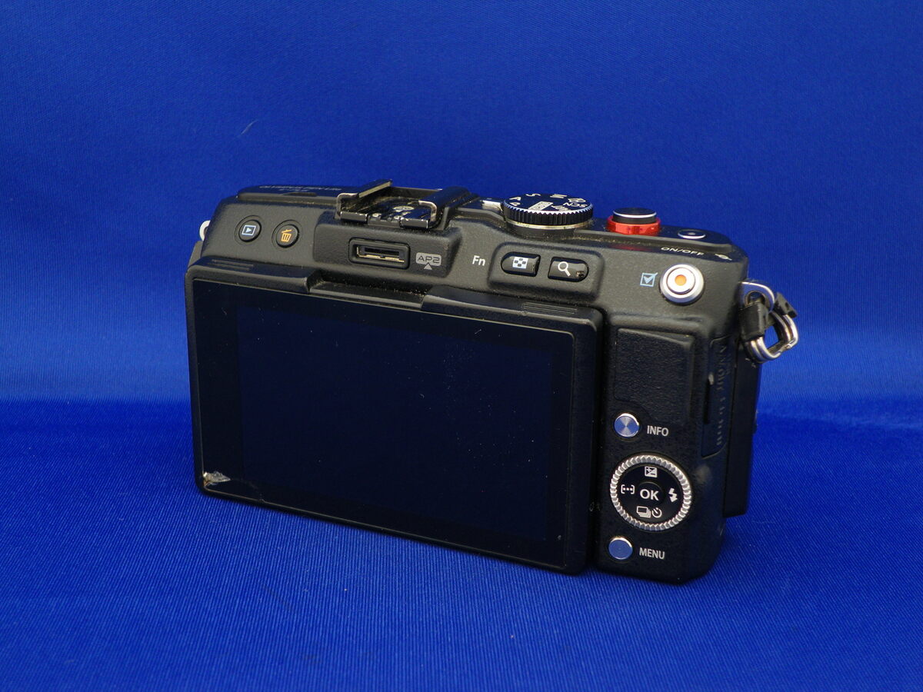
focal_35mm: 46
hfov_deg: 41.2
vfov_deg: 31.5
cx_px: 462
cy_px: 346
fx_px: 1227
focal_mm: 8.2
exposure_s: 1/4
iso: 64
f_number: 3.3
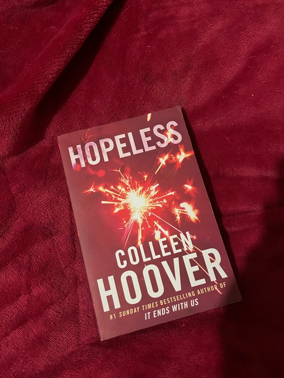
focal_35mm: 26
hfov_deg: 53.1
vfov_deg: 67.3
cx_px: 142
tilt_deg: -80.7
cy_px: 189
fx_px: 284
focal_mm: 5.1
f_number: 1.6
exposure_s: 1/25
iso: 500
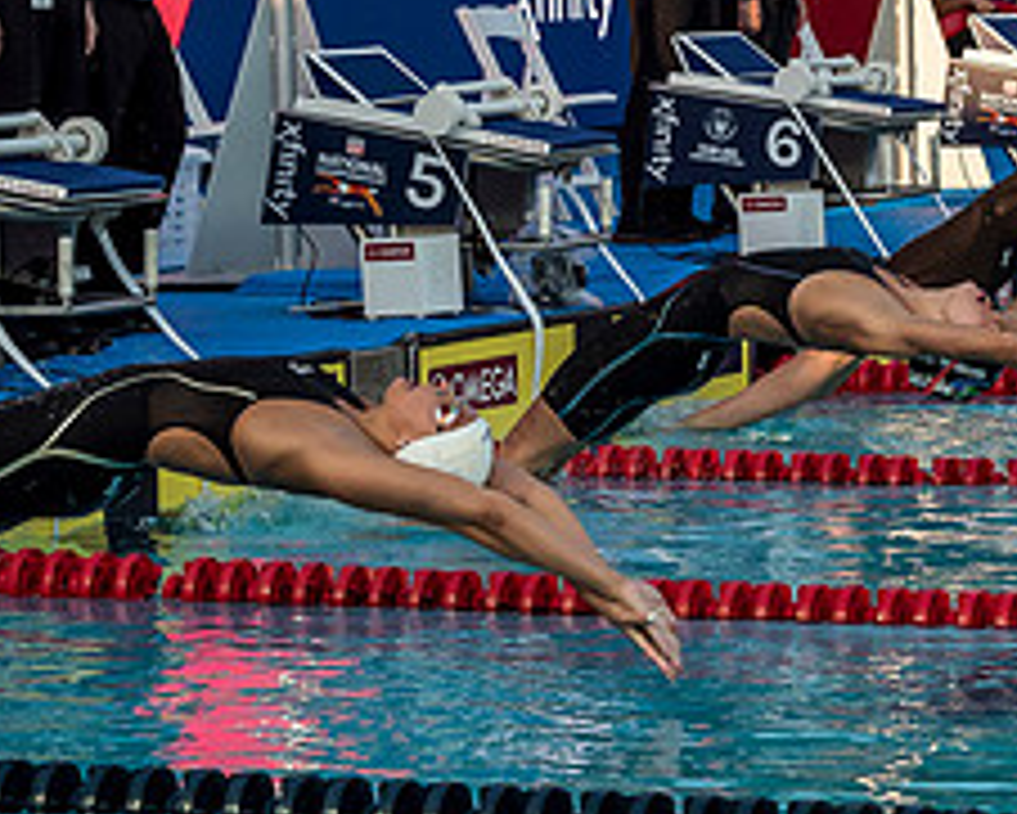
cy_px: 295
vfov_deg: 7.7
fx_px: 6022
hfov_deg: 9.6
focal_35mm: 200
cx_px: 734
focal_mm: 40
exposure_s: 1/1600
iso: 500
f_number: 3.5
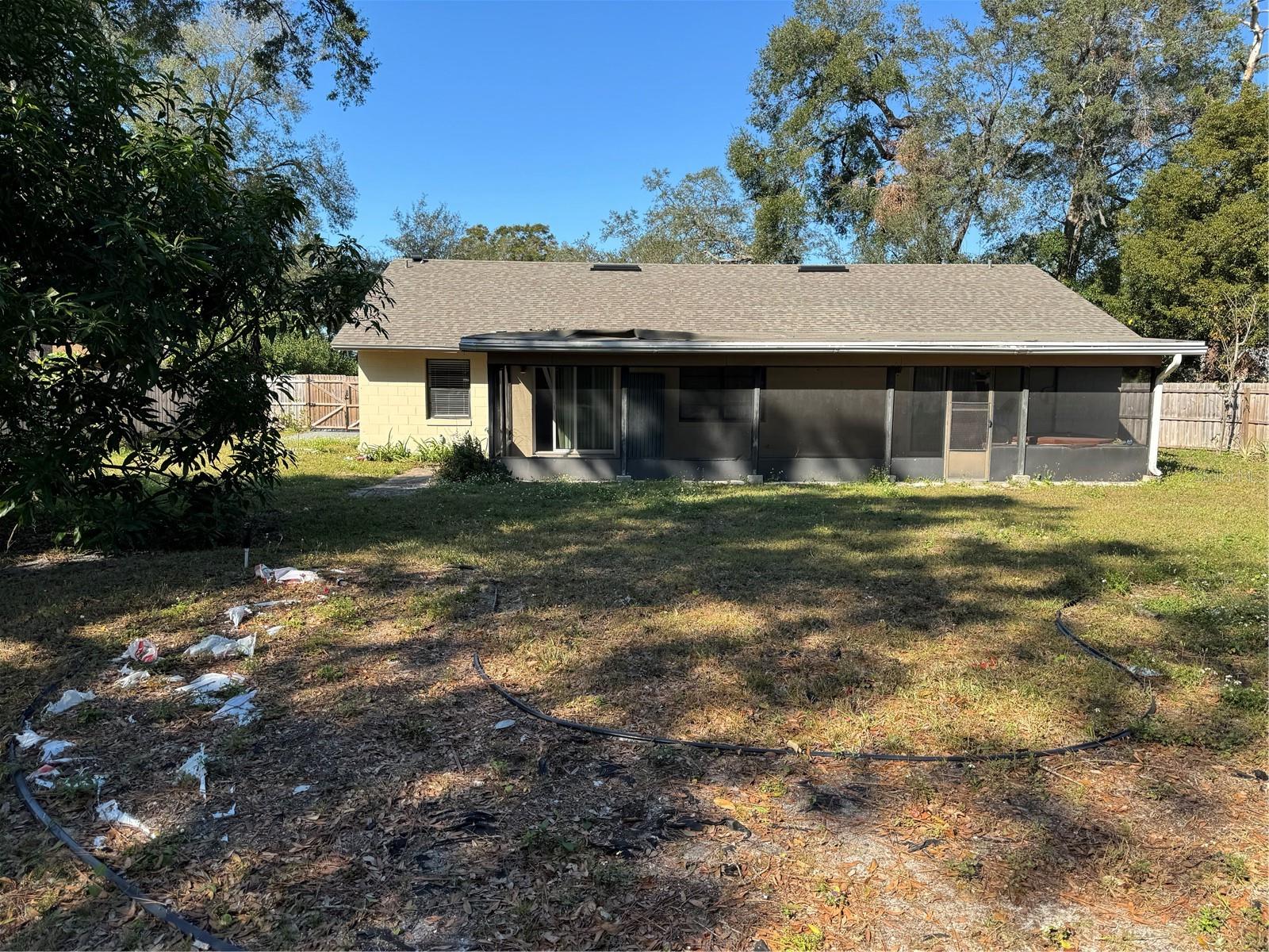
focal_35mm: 24
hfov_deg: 71.6
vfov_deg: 56.8
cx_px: 634
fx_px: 880
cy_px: 476
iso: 80
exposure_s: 1/1980
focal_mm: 6.86
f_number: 1.78
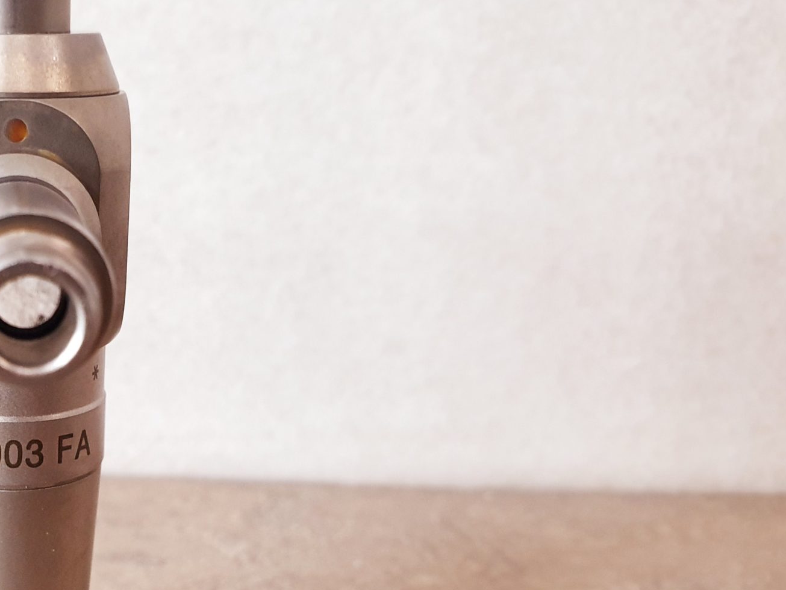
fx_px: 1158
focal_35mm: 51
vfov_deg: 28.2
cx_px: 24
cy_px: 442
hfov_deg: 34.5
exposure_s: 1/50
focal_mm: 4.3
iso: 320
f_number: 2.4
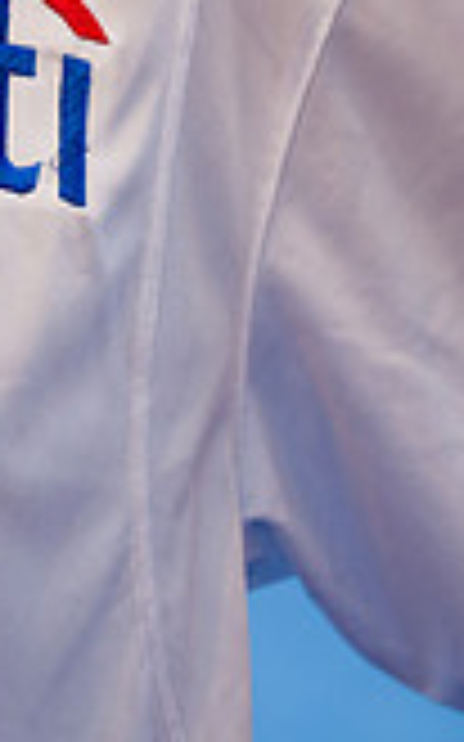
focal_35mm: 201
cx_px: -342
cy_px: 63
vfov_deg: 10.4
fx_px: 4070
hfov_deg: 6.4
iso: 200
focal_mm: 56
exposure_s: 1/200
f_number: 4
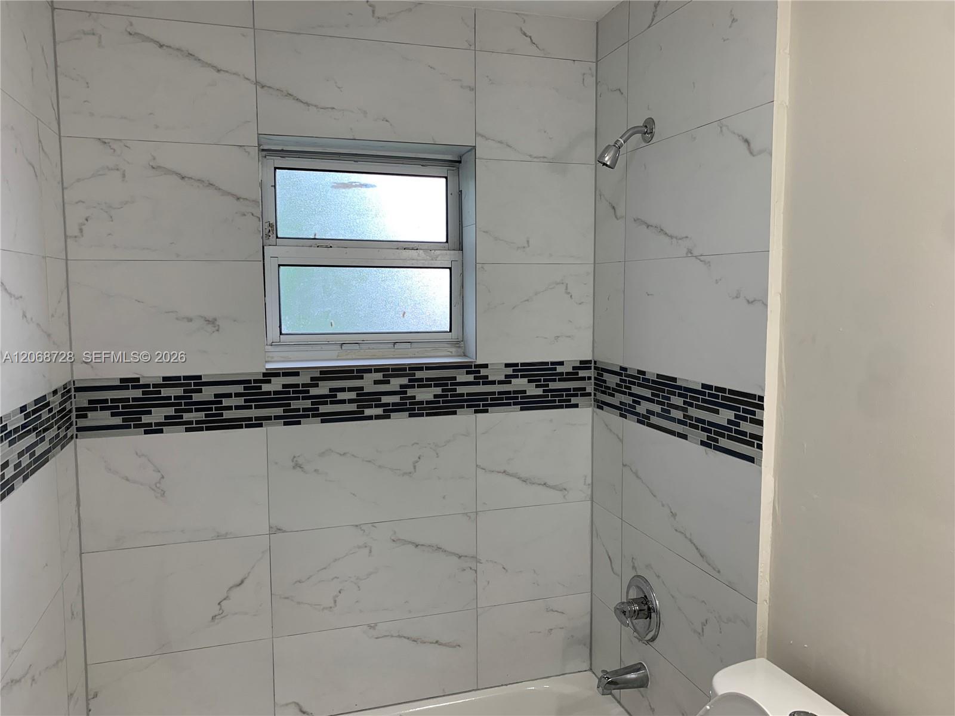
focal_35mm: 26
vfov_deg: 53.1
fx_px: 717
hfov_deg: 67.3
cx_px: 478
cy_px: 358
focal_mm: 4.25
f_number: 1.8
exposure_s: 1/60
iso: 50
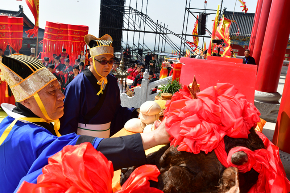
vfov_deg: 37.8
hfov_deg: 54.4
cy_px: 96
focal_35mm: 35
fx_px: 282
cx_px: 145
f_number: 13
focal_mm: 35
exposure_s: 1/250
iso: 320
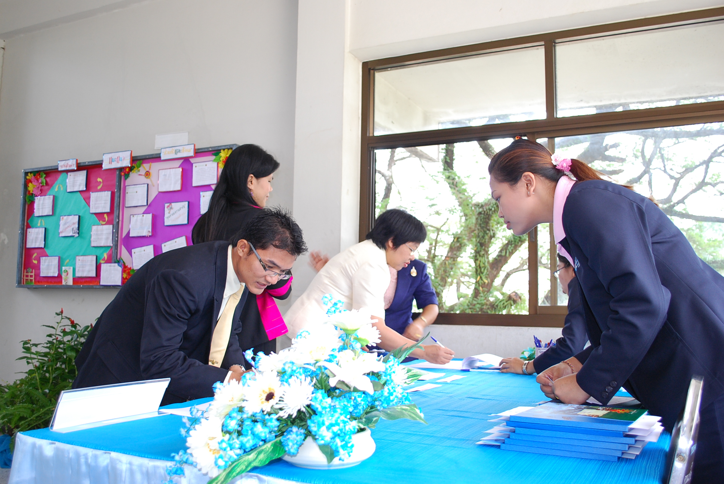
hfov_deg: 57.2
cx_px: 362
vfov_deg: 40.1
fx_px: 664
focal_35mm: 33
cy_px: 242
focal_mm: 22
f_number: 4
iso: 400
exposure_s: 1/50
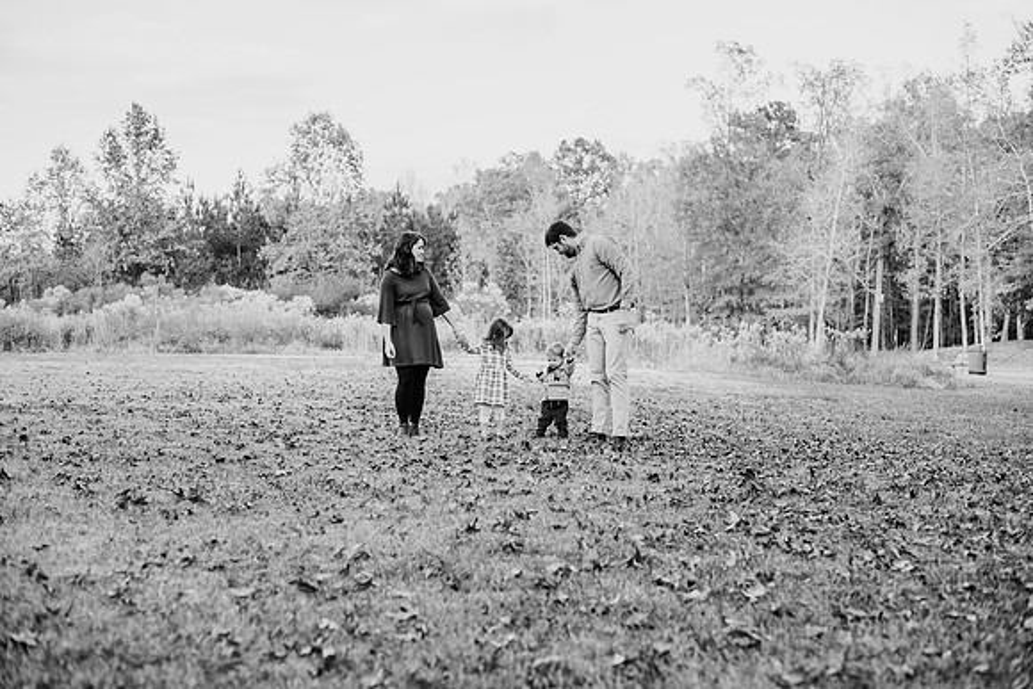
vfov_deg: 27.0
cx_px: 516
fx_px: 1435
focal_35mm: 50
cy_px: 344
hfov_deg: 39.6
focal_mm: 50
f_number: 2.8
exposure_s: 1/1000
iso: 500
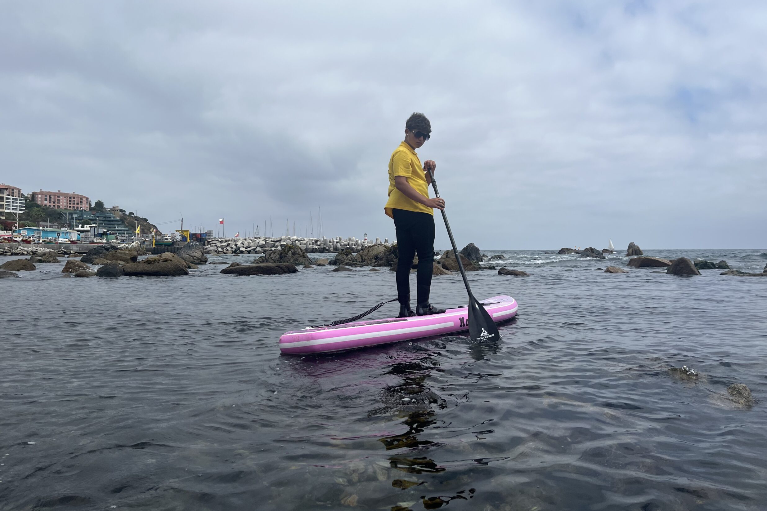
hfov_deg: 65.5
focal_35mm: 28
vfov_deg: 46.2
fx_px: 597
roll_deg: +0.3
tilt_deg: +1.7
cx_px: 382
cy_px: 216
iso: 50
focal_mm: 5.1
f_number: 1.6
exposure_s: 1/8403
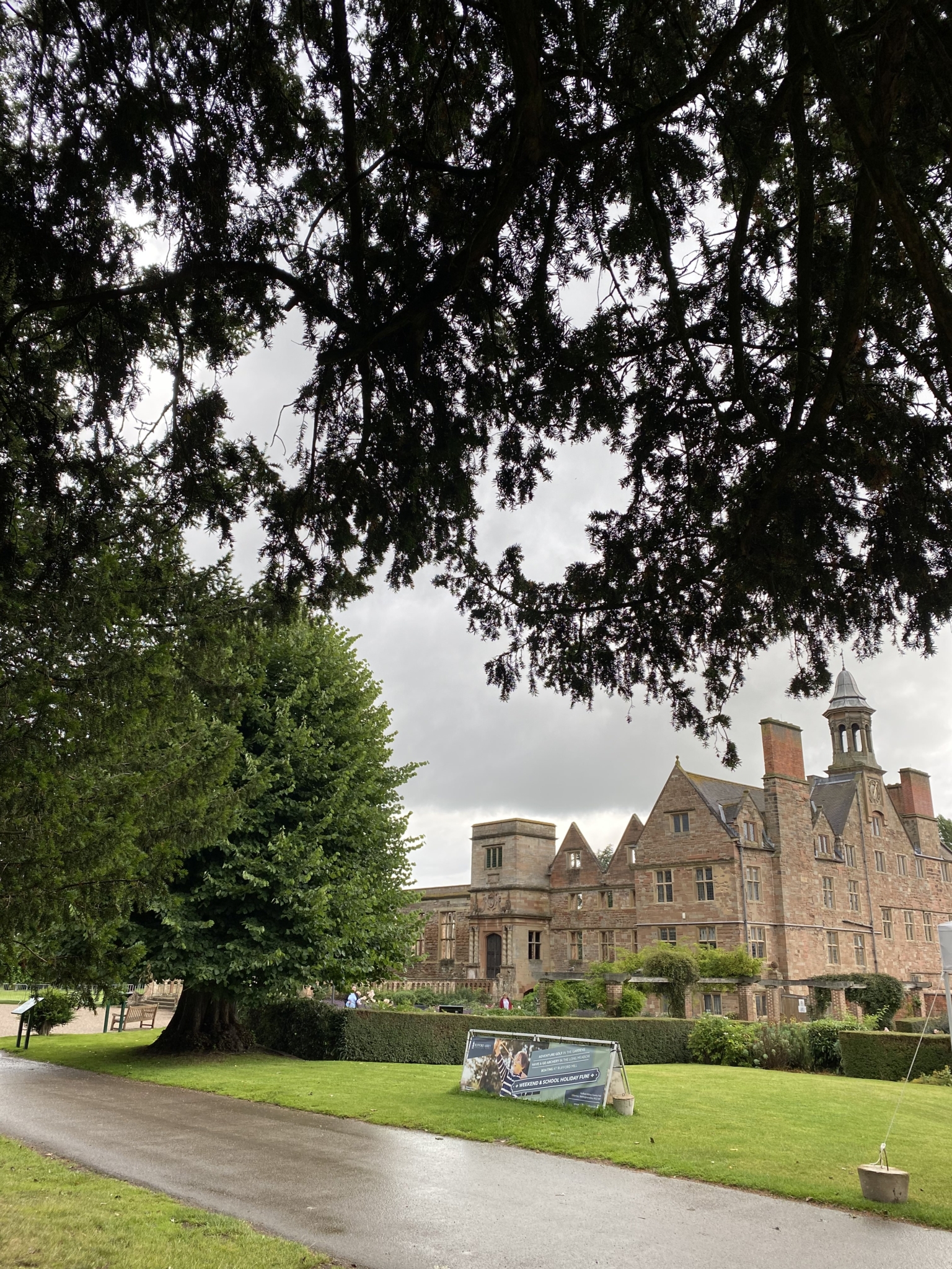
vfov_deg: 67.3
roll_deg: -1.7
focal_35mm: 26
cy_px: 634
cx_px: 476
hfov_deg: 53.1
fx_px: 953
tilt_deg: +19.6
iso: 32
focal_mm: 4.25
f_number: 1.8
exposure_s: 1/706
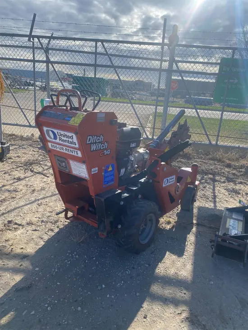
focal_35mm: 26
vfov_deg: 67.3
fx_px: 248
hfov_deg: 53.1
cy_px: 165
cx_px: 124
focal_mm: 4.25
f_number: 1.8
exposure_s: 1/2463
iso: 32
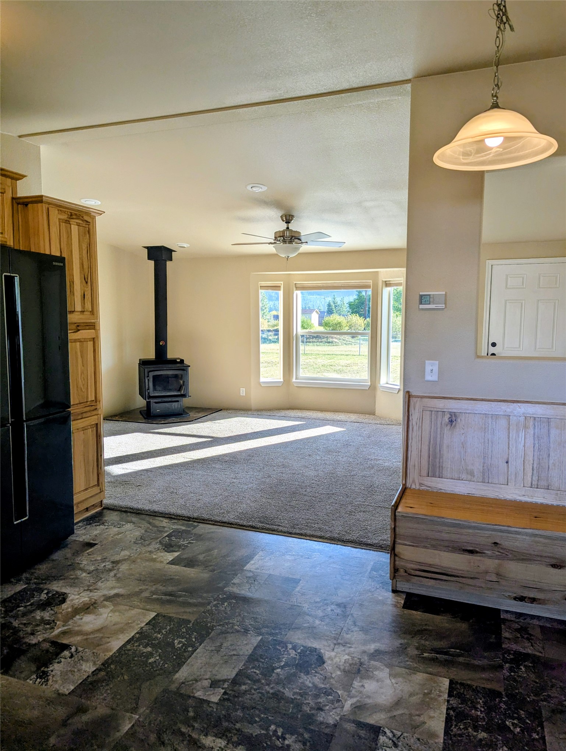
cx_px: 283
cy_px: 376
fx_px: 522
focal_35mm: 24
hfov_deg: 56.9
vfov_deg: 71.5
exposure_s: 1/277
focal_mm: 6.81
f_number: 1.85
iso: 40
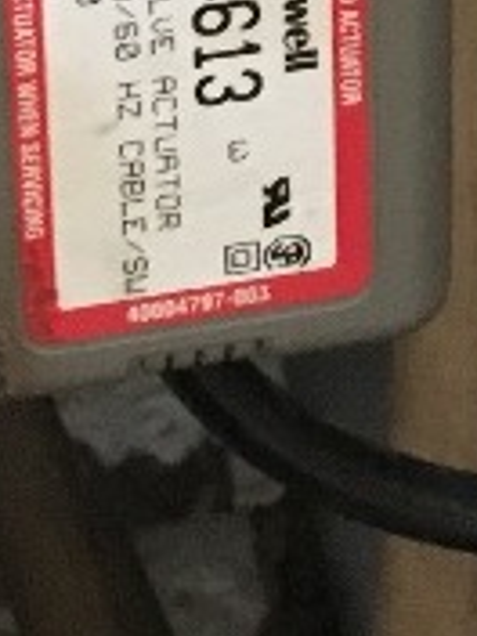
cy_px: -853
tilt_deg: -17.5
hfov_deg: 7.5
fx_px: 3638
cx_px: 423
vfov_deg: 9.1
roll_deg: +0.6
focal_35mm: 198
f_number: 2.2
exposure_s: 1/17
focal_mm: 4.15
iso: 400
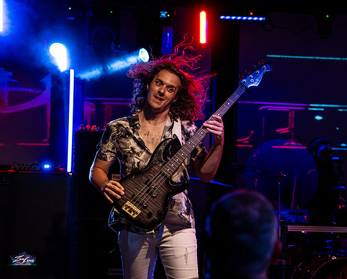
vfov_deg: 20.9
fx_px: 756
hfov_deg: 25.8
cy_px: 140
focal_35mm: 73
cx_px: 194
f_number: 2.8
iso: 10000
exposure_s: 1/800
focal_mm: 65
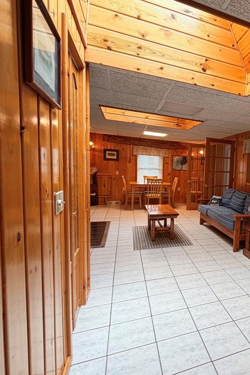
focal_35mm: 22
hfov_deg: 49.5
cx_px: 235
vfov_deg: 78.6
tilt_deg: -4.8
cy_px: 191
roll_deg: -3.1
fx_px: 229
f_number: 2.2
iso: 160
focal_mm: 2.22
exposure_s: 1/120
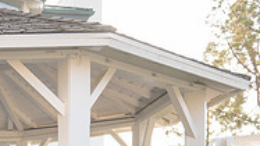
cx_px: -79
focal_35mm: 94
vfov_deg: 12.2
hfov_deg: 20.7
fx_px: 648
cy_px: 230
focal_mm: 29
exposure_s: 1/800
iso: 400
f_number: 2.8
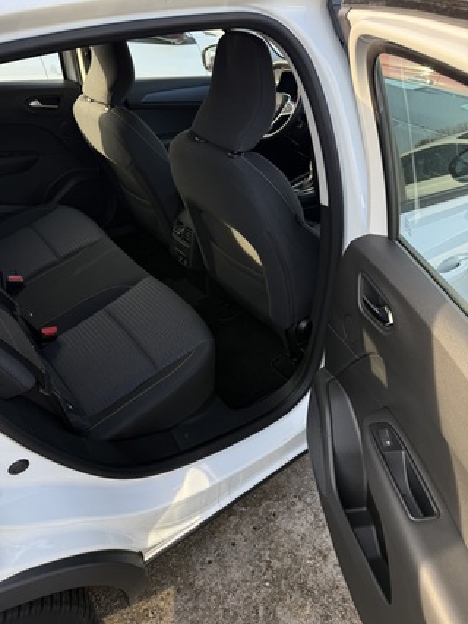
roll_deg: -1.7
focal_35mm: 24
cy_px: 312
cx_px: 234
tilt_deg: -35.6
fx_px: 433
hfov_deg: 56.8
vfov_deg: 71.6
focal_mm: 6.76
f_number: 1.78
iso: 100
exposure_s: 1/532
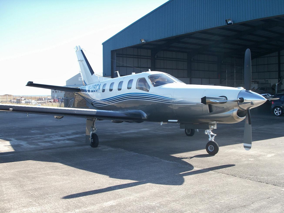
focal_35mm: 37
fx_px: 304
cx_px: 142
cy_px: 106
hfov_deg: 50.1
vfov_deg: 38.7
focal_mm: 7.7
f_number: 7.1
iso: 50
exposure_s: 1/80
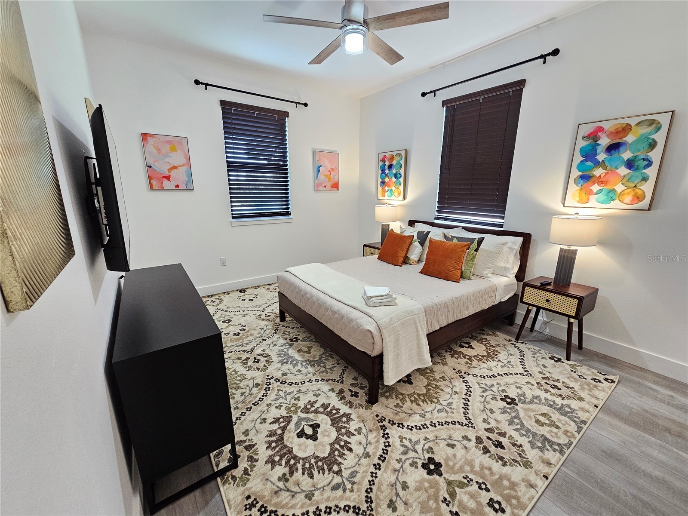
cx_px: 344
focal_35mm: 13
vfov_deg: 89.9
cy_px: 258
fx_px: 258
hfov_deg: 106.2
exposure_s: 1/60
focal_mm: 2.2
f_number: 2.2
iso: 400
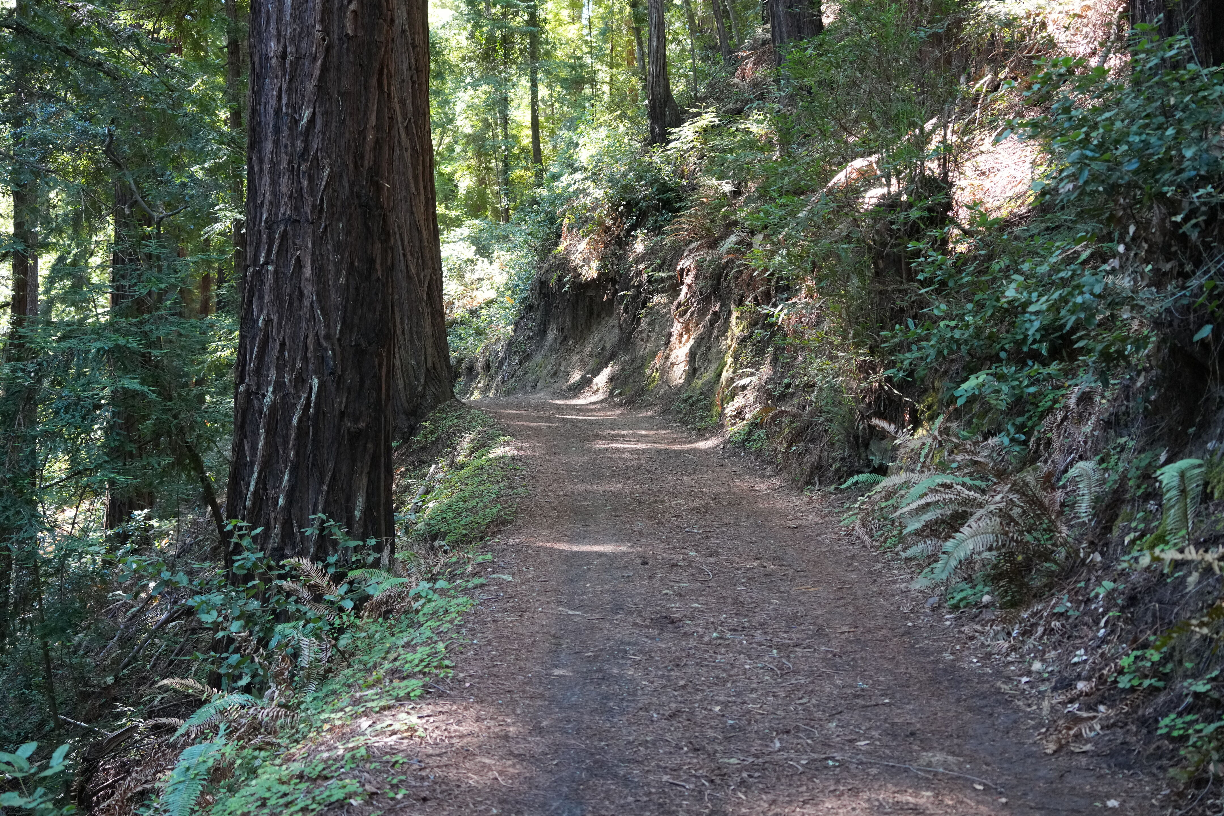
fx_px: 1700
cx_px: 612
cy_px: 408
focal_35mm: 50
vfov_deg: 27.0
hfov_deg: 39.6
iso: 3200
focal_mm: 50
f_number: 4.5
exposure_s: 1/100
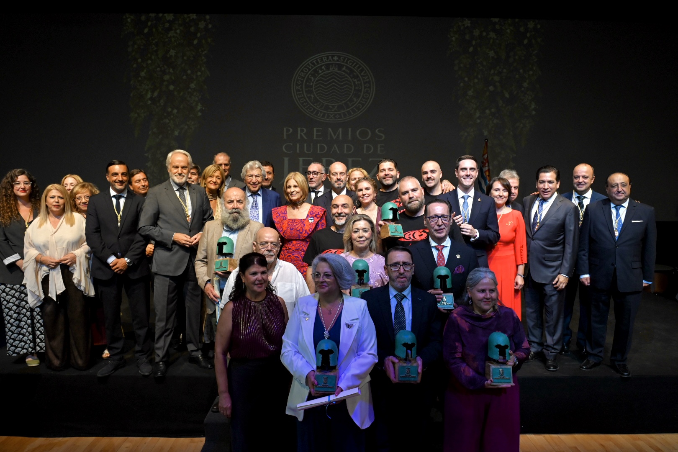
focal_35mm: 27
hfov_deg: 67.4
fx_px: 508
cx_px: 339
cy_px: 226
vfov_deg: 47.9
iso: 2500
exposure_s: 1/250
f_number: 7.1
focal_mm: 27
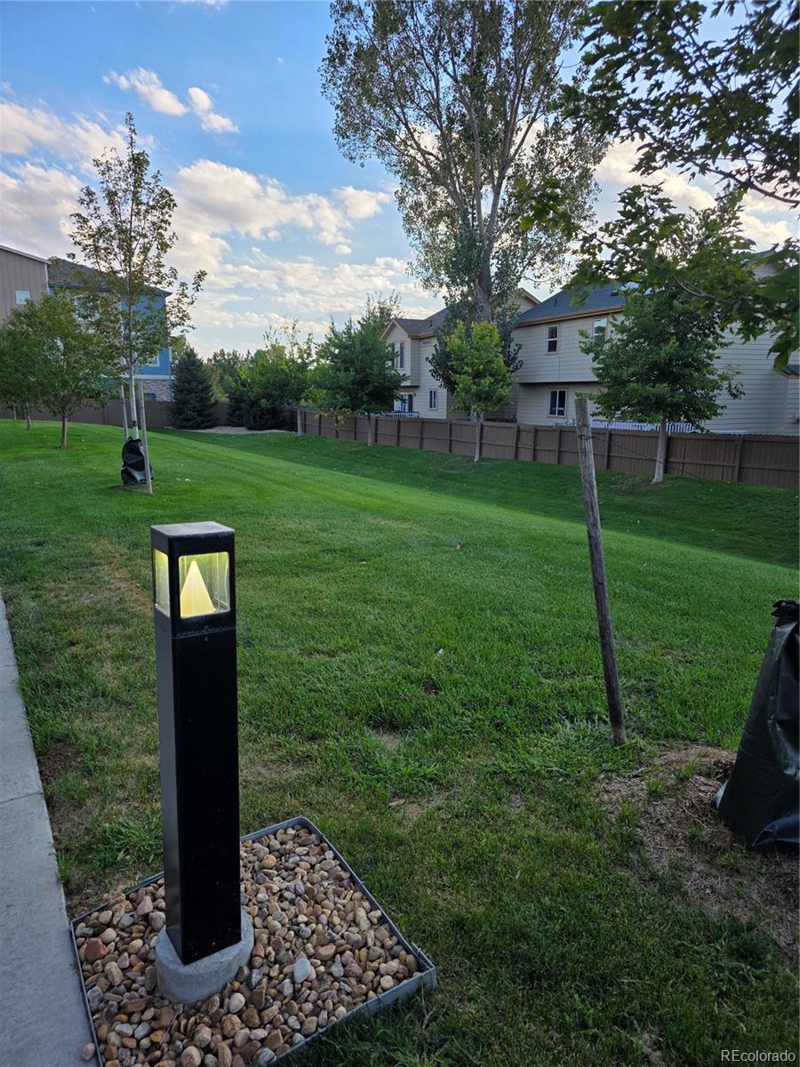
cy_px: 534
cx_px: 400
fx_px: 709
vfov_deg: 73.9
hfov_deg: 58.9
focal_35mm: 23
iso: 80
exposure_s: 1/2797
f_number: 1.7
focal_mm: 6.3
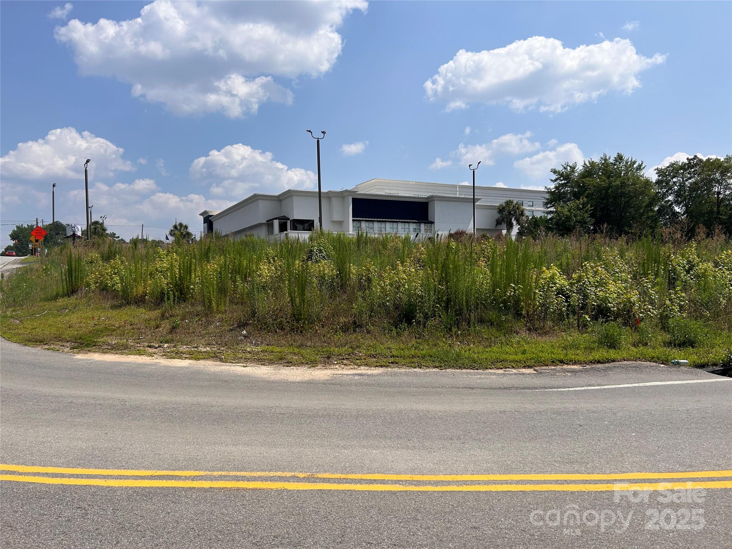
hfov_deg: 67.3
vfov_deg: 53.1
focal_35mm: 26
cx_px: 366
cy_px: 274
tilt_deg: +0.9
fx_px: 550
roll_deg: +2.1
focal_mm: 5.7
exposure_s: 1/6993
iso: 50
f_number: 1.5
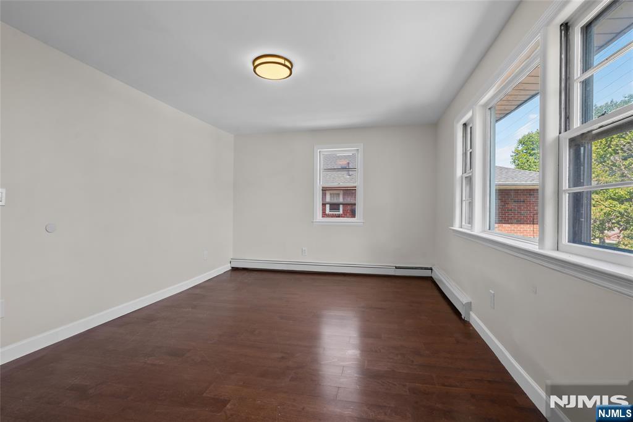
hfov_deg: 96.7
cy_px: 211
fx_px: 281
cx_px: 316
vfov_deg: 73.8
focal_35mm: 16
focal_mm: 16
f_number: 9
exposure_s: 1/5
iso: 160
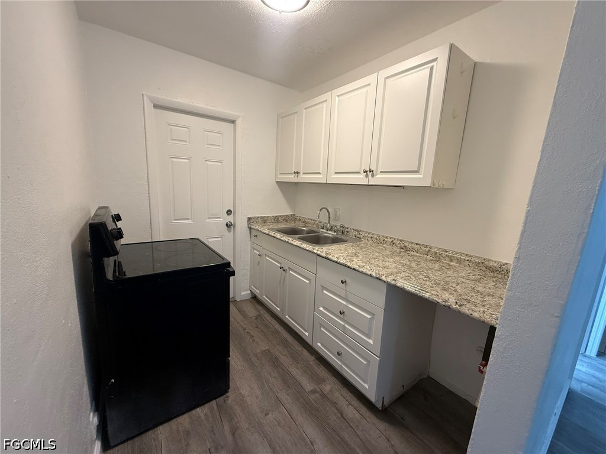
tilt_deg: -9.6
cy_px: 227
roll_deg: -3.0
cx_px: 303
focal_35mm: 14
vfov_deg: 85.7
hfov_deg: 102.1
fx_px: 245
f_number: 2.2
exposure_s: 1/60
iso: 200
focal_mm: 2.22
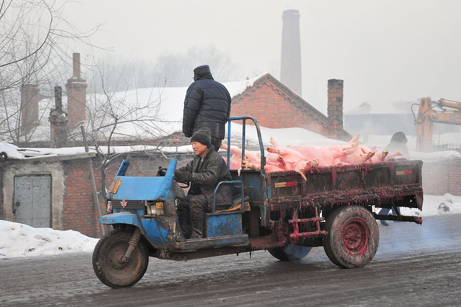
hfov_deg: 33.4
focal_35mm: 60
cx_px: 230
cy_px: 154
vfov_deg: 22.6
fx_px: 768
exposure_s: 1/320
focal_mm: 60
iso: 800
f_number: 2.8
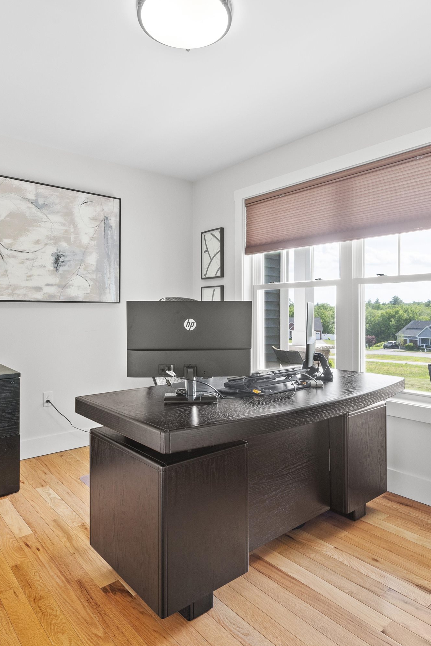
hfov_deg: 55.1
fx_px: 413
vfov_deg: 76.1
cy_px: 319
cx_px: 208
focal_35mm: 23
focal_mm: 15
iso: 250
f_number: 7.1
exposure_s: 1/2
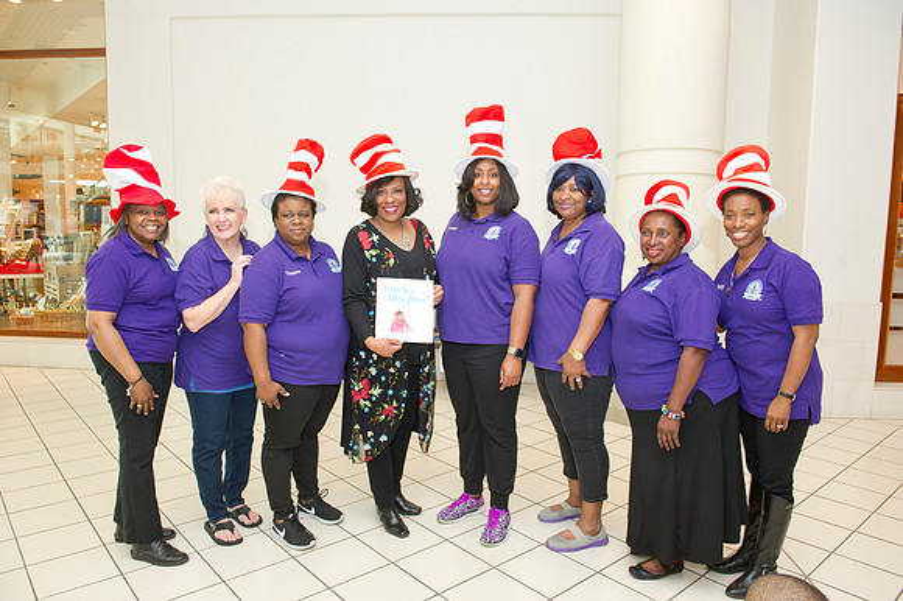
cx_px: 452
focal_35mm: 26
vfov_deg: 49.5
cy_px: 300
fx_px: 652
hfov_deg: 69.4
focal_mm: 26
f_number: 5.6
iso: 1250
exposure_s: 1/200
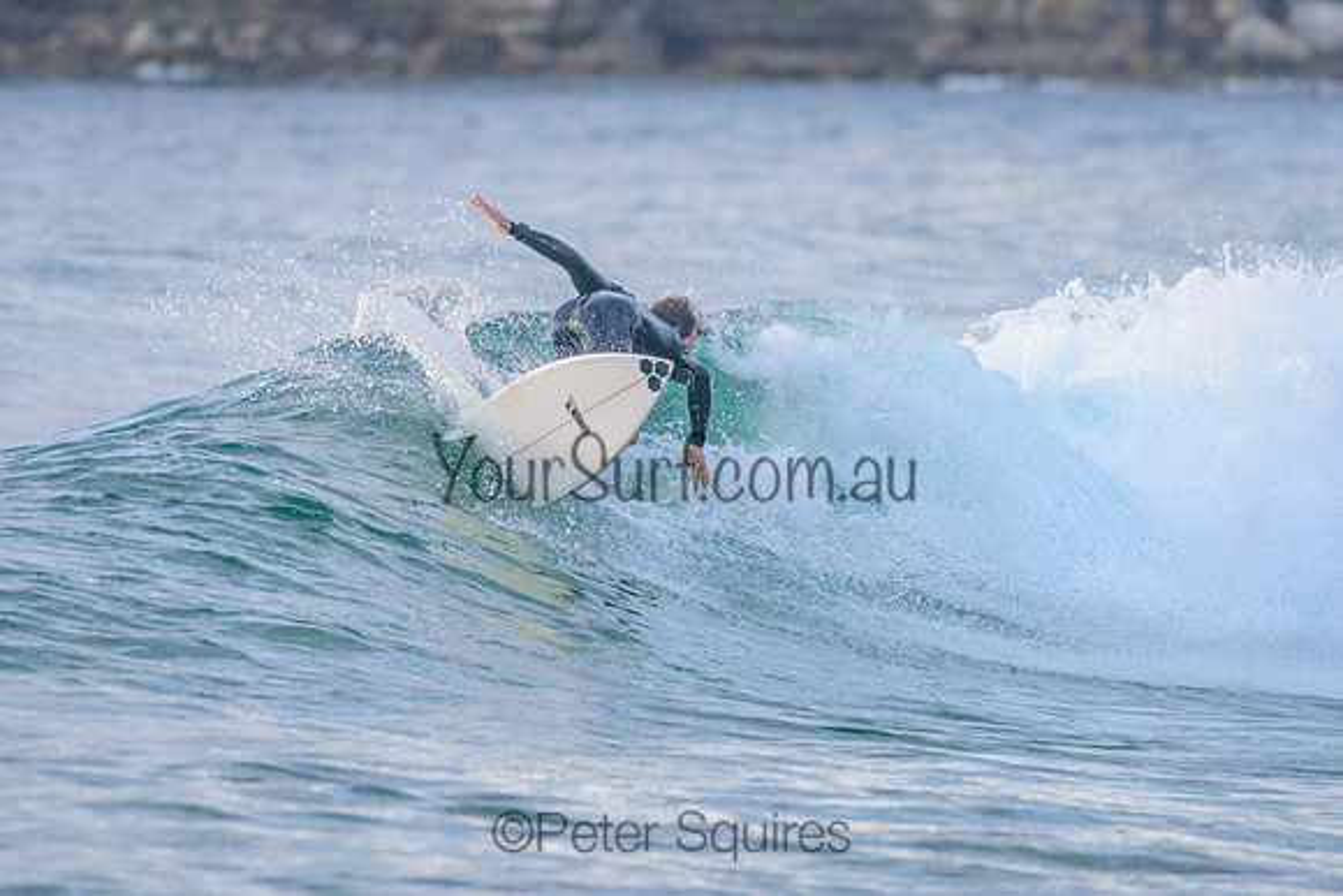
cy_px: 392
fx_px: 22877
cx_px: 606
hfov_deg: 3.4
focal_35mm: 613
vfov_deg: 2.2
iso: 1800
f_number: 5.6
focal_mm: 500
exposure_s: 1/2000
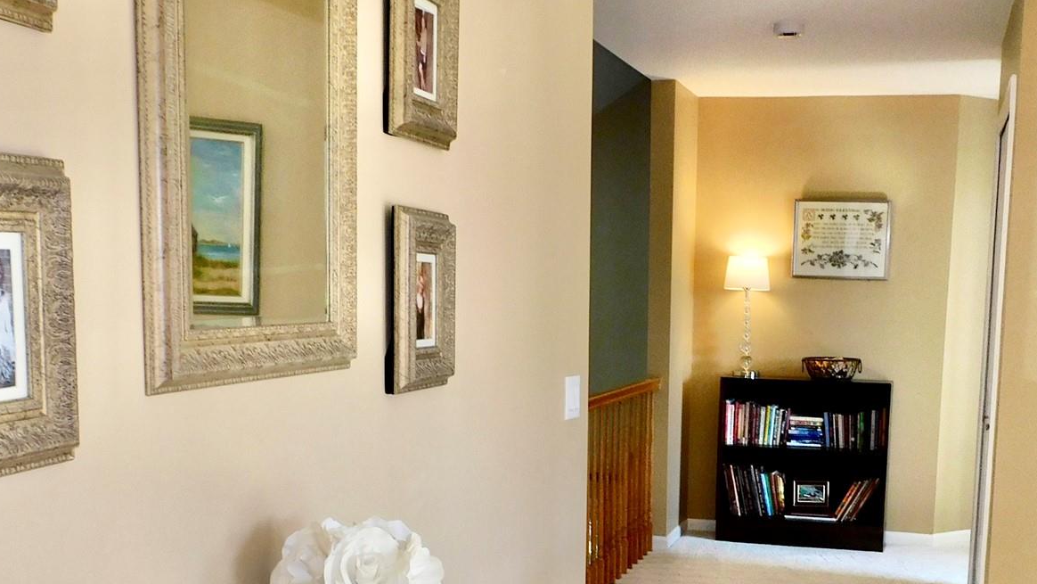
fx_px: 1265
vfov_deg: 25.4
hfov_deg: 44.2
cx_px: 644
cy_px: 484
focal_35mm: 46
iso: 125
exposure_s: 1/50
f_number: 3.3
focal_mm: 4.3
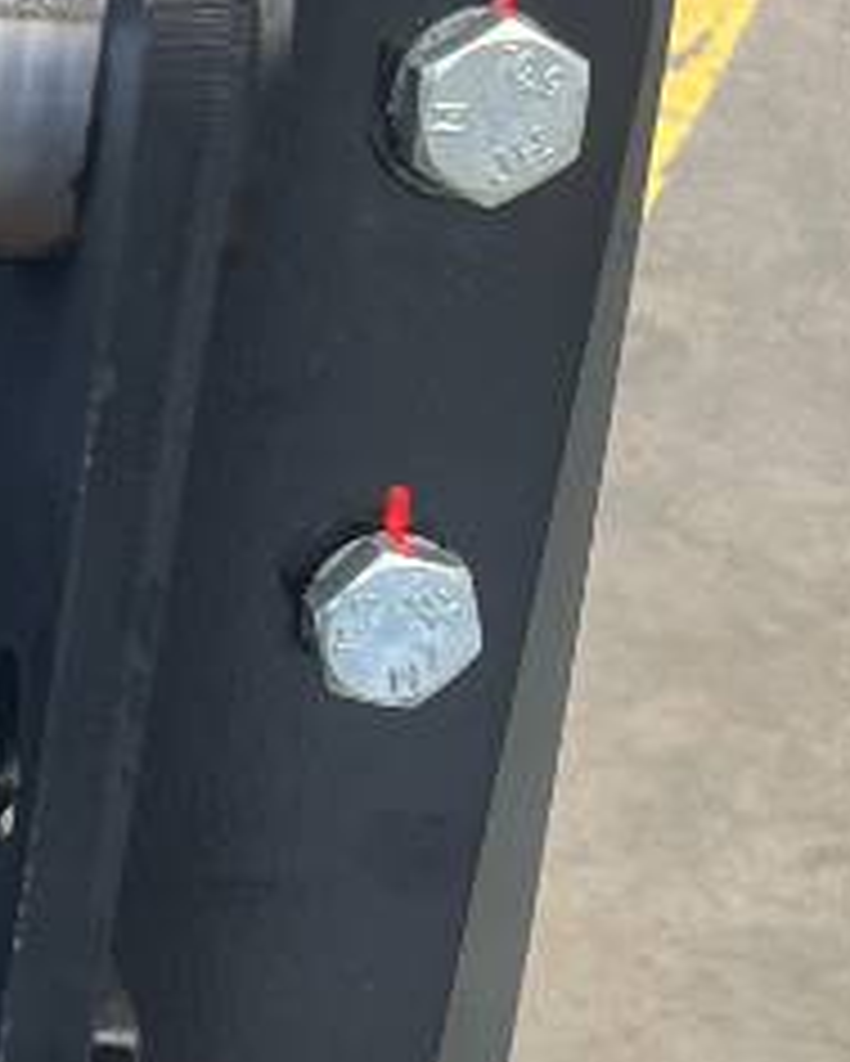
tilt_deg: -48.7
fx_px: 3457
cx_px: -778
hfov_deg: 12.5
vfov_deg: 17.1
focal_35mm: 110
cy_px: 1062
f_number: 1.5
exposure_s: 1/121
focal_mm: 5.7
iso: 125
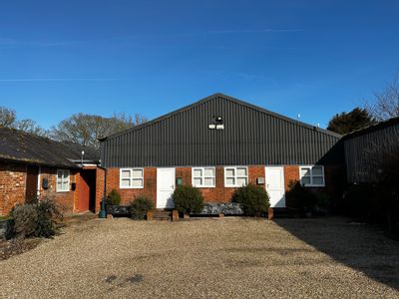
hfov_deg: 67.3
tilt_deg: +8.4
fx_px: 300
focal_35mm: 26
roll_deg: +1.1
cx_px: 200
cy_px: 150
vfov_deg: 53.1
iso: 50
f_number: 1.5
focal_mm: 5.7
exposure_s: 1/3968
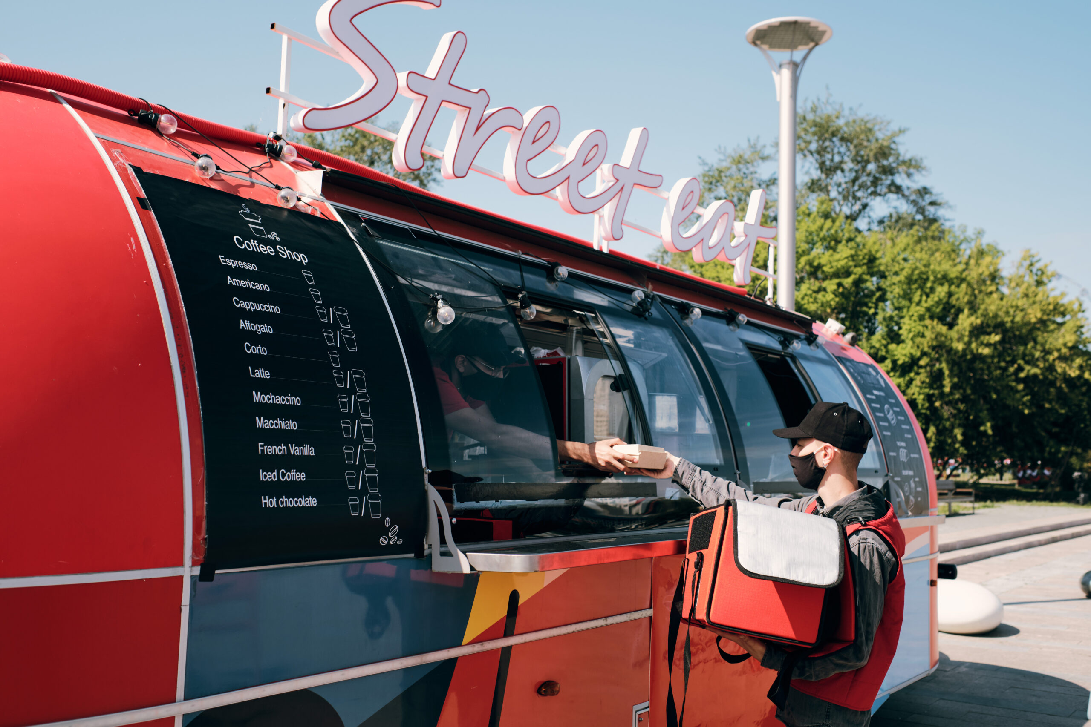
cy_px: 364
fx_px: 1061
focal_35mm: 35
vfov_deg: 37.9
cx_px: 546
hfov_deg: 54.4
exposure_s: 1/1250
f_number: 3.6
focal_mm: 23
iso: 160
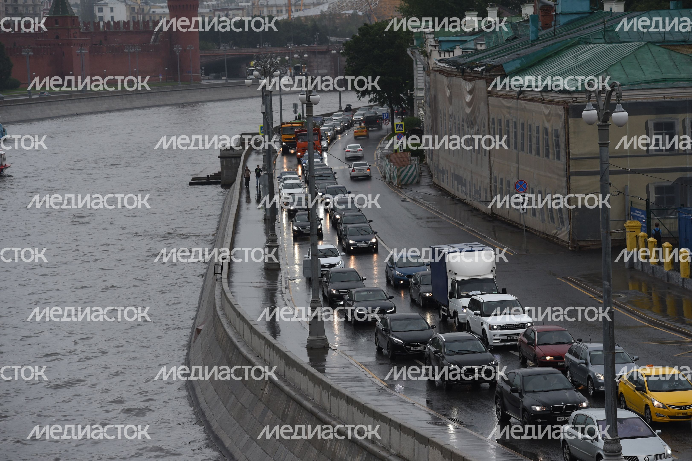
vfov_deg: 10.5
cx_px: 346
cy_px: 230
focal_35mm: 130
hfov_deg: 15.8
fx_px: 2498
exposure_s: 1/4000
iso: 1000
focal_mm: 130
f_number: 5
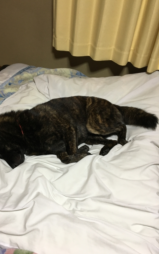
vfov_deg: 61.2
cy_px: 127
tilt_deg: -36.3
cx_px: 63
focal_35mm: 31
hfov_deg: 40.4
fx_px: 215
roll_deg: -3.0
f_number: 2.2
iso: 100
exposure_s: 1/30
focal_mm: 4.15
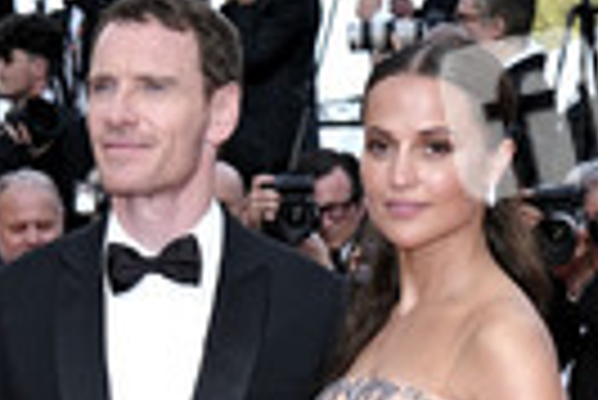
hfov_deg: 13.9
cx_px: 261
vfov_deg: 8.9
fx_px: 2444
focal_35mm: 147
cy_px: 769
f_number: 4
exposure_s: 1/250
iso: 250
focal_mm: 32.5
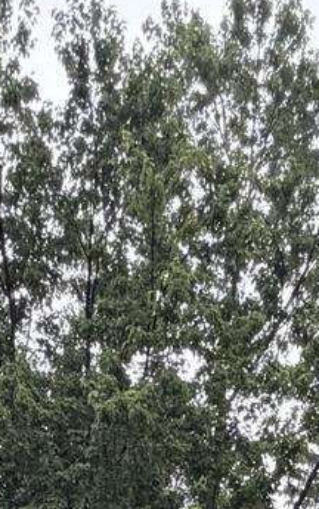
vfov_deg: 17.0
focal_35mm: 88
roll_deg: -0.2
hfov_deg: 14.8
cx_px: 56
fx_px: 1223
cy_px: 1031
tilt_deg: +0.0
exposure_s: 1/121
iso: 250
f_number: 2.2
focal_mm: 2.22
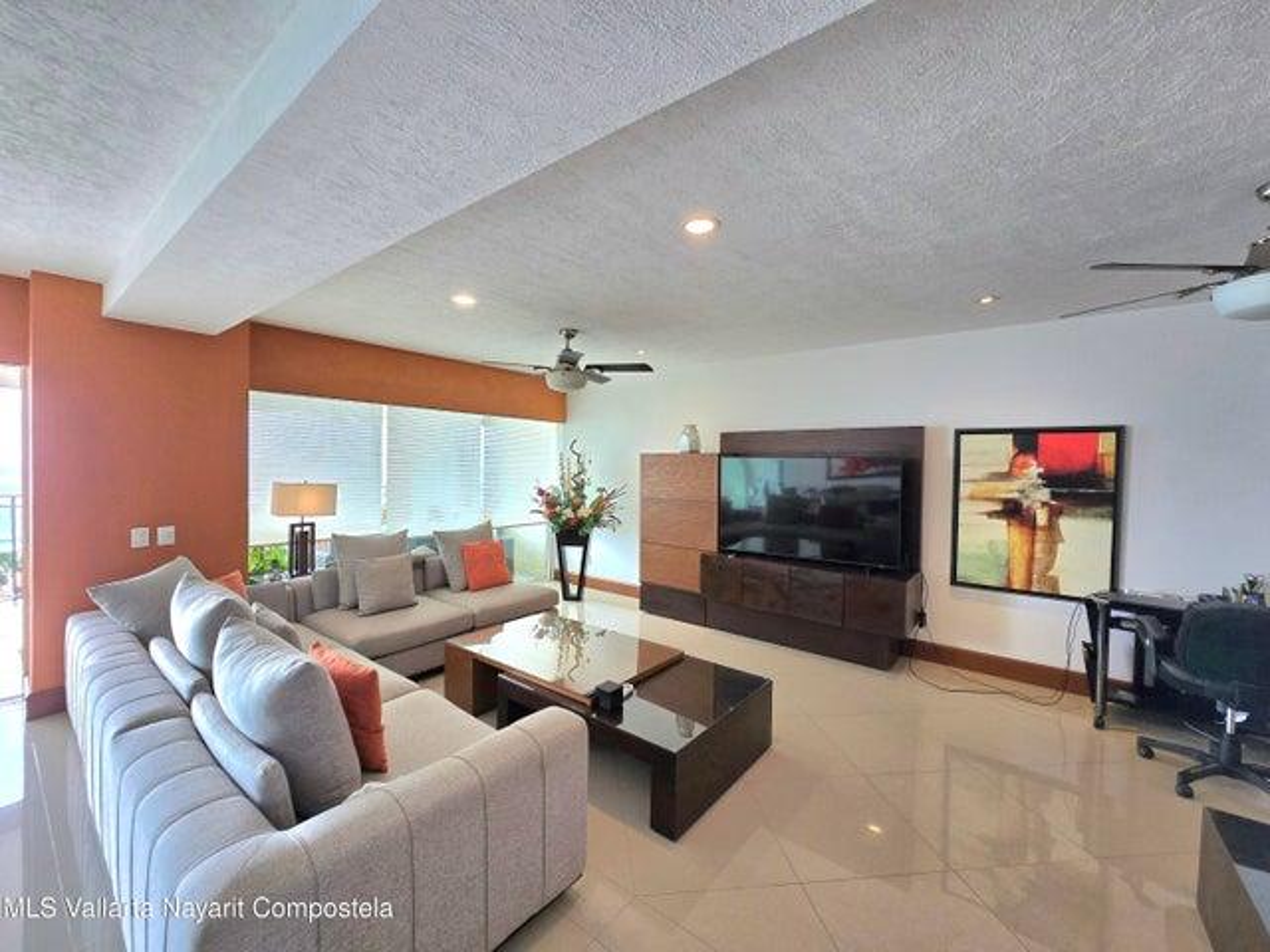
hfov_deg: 106.2
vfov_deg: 89.9
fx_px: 477
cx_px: 635
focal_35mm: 13
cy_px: 476
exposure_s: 1/120
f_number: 2.2
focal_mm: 2.2
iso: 64
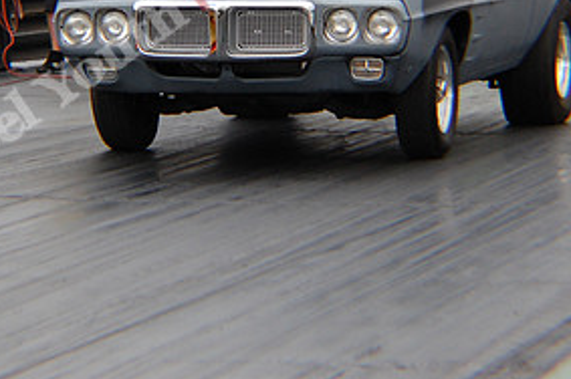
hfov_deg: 12.2
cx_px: 220
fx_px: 2678
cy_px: -6
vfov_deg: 8.1
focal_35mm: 169
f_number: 5.6
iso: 560
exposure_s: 1/500
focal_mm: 55
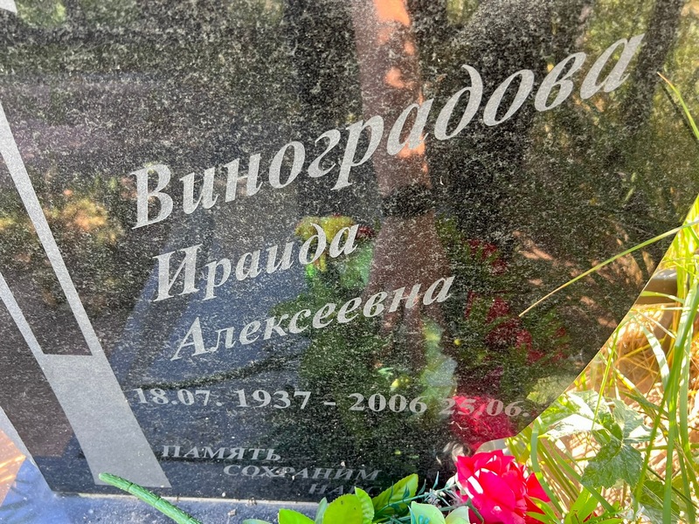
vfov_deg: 53.1
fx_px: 525
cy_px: 262
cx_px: 350
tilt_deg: -42.1
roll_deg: +2.0
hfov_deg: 67.3
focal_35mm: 26
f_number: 1.5
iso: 125
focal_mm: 5.7
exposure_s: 1/101
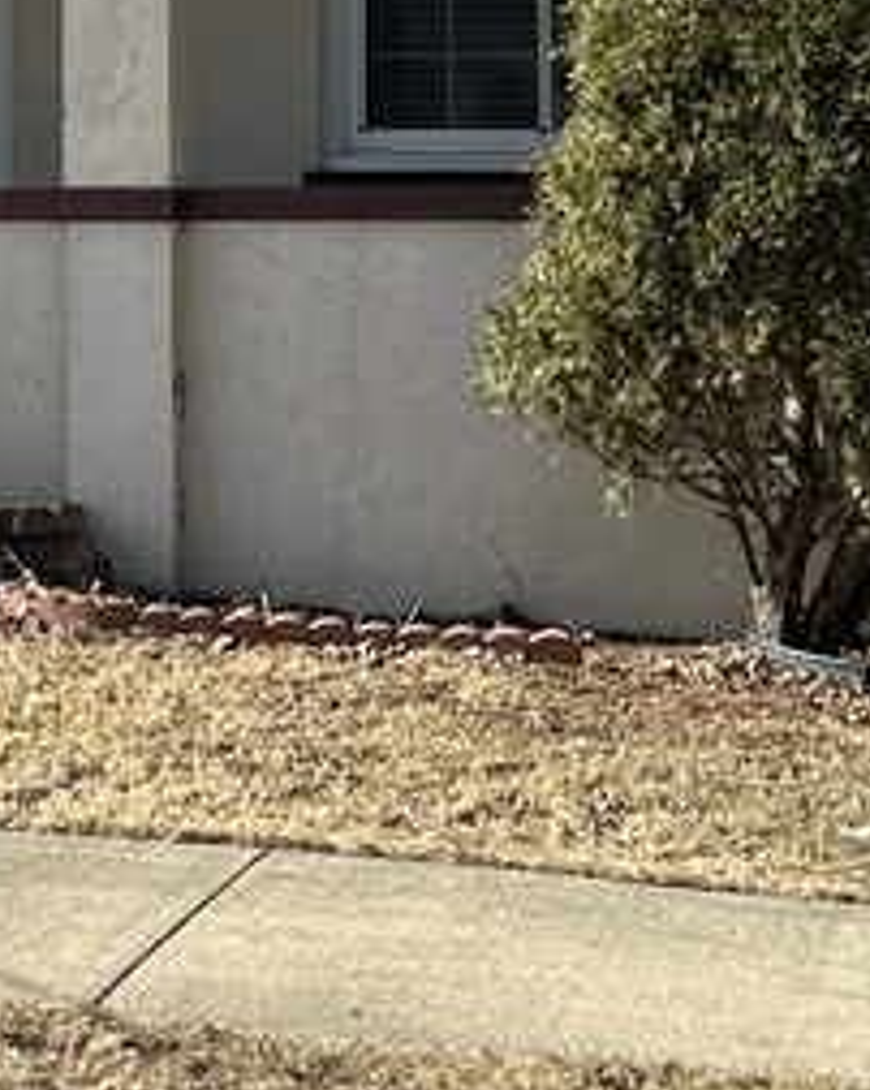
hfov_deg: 15.0
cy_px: -52
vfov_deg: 18.6
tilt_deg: +5.8
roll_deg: +0.1
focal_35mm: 100
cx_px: -103
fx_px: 3222
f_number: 1.78
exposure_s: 1/2591
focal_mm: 6.86
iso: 80
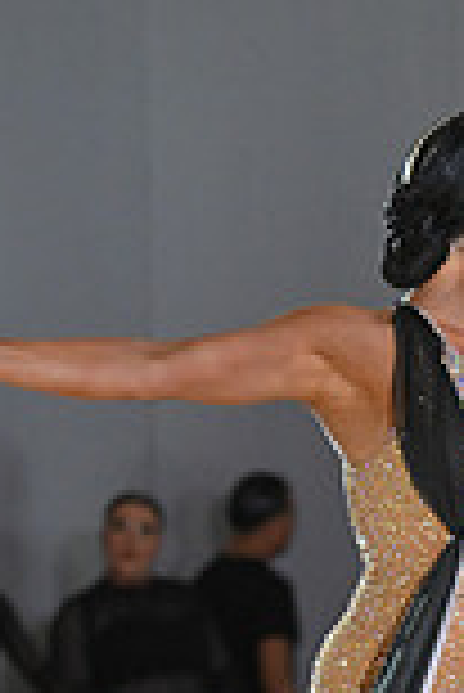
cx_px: 786
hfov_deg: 3.0
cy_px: 868
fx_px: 8834
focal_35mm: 458
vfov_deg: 4.5
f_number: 4
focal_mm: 122
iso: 2000
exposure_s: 1/250
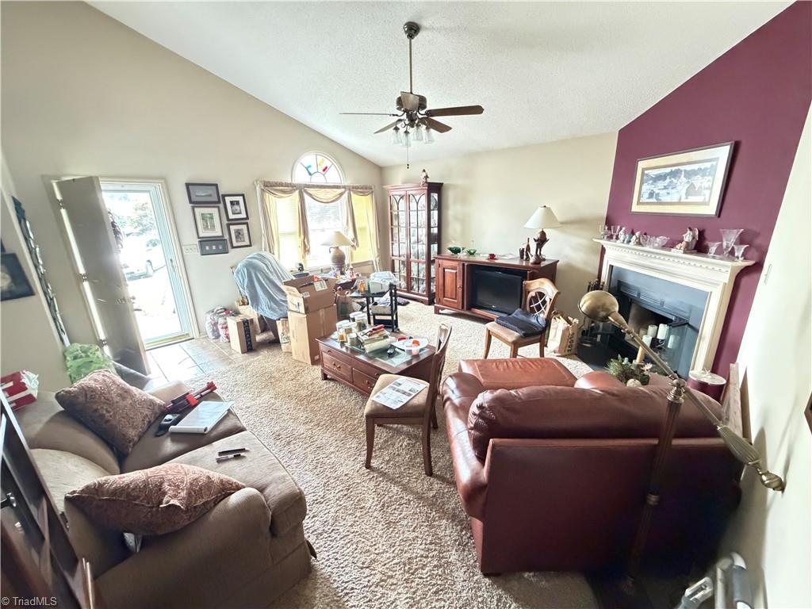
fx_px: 328
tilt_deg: -16.8
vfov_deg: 85.7
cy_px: 304
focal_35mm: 14
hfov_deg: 102.1
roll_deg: +1.8
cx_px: 406
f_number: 2.2
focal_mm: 2.22
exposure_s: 1/40
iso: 1600
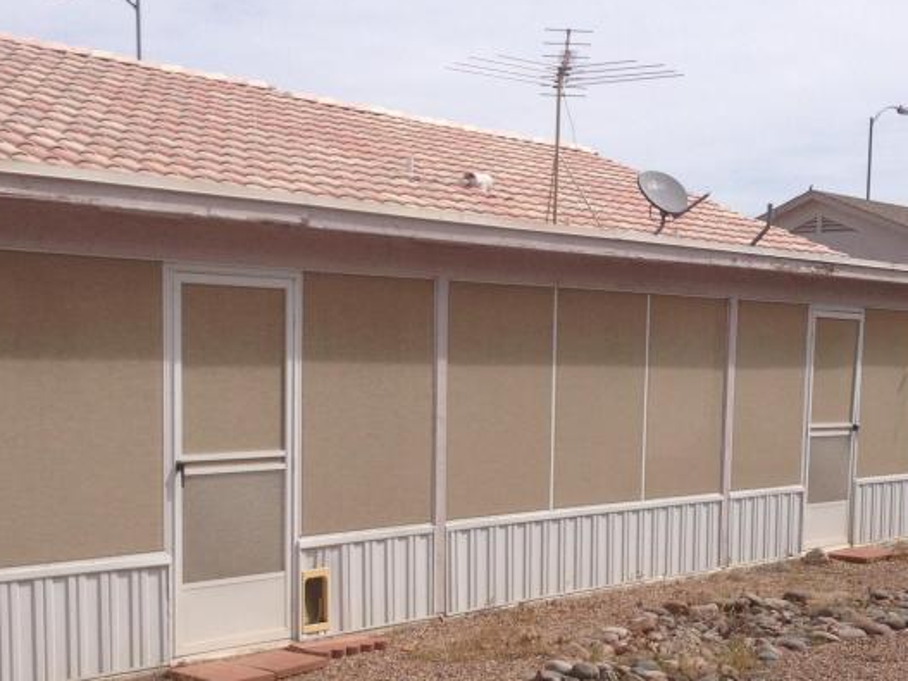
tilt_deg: -7.4
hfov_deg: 28.5
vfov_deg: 21.4
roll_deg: -3.5
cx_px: 370
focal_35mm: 68
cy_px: 515
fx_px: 1783
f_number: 2.4
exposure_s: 1/2632
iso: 50
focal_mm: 4.28
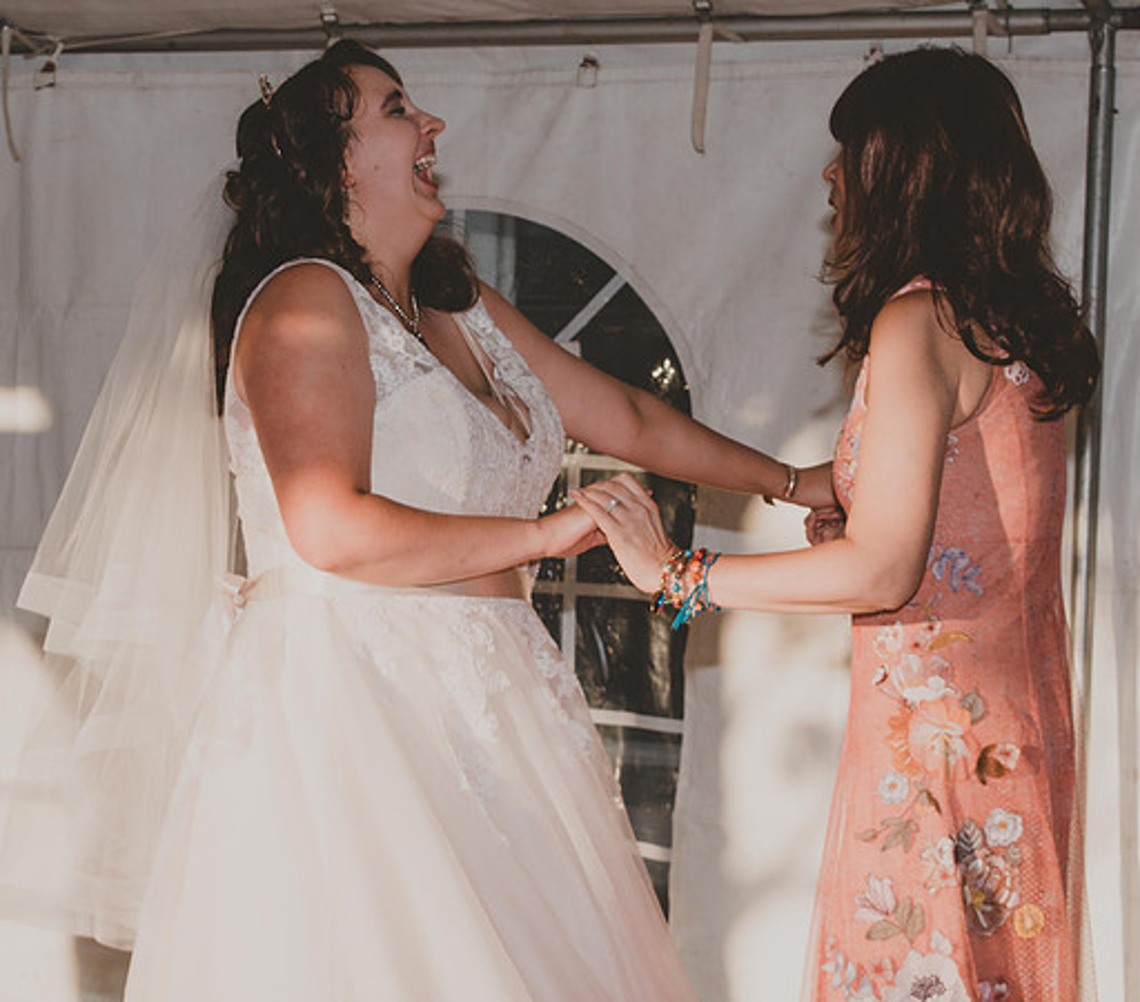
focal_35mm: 100
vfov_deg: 16.2
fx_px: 3521
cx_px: 512
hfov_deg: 18.4
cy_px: 439
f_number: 11
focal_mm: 50
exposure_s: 1/200
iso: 100
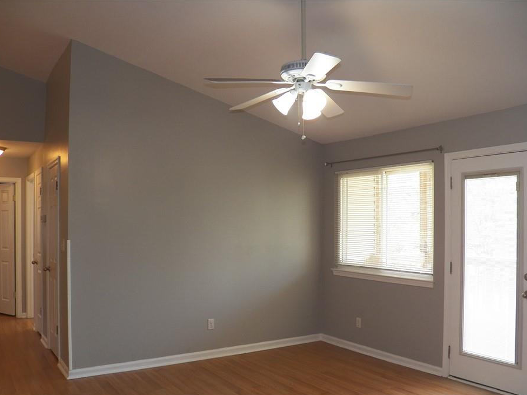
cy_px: 225
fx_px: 487
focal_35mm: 32
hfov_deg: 56.8
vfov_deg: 44.1
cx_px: 260
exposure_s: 1/50
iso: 125
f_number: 2.8
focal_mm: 4.9
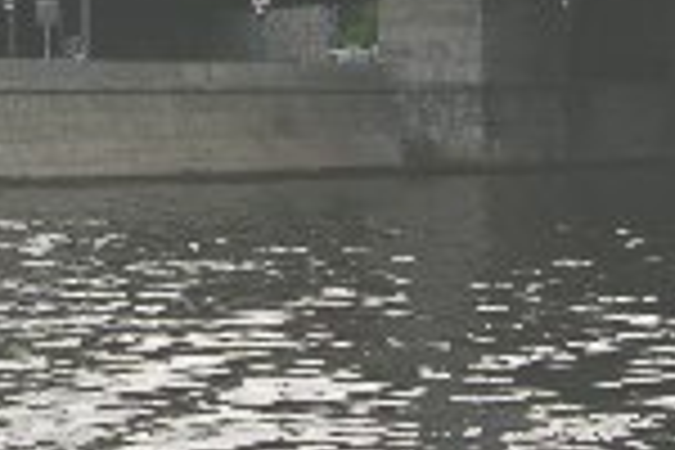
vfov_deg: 9.5
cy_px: -162
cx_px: 200
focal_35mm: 142
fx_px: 2662
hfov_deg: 14.4
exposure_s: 1/87.8
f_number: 6.3
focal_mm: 8.9
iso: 50
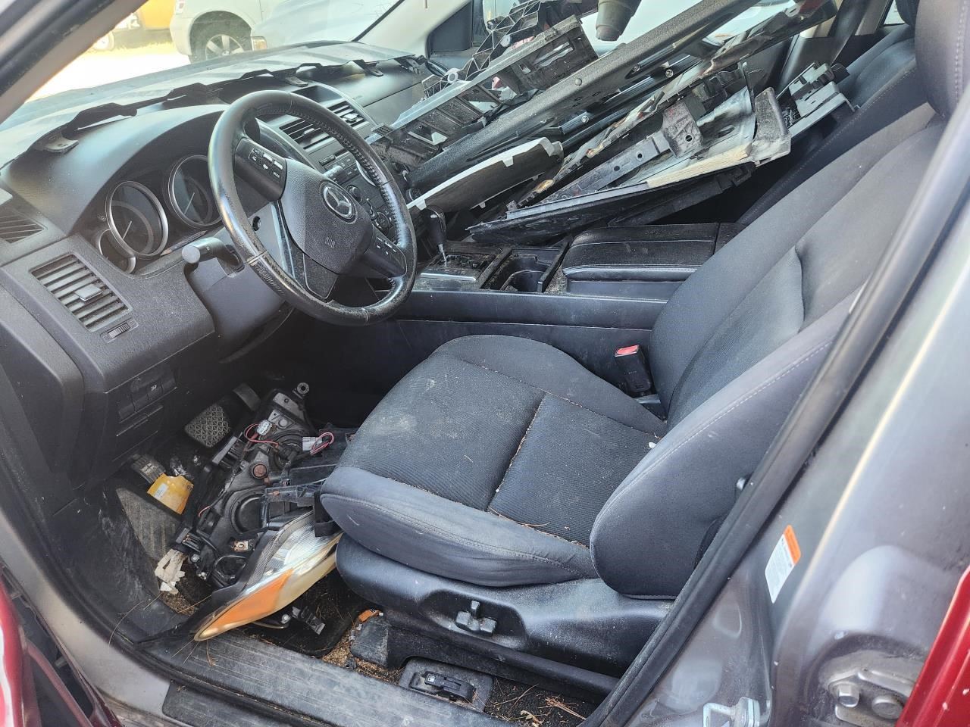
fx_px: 644
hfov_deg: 73.9
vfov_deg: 58.9
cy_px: 364
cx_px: 485
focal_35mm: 23
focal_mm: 5.4
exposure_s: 1/120
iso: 320
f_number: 1.8
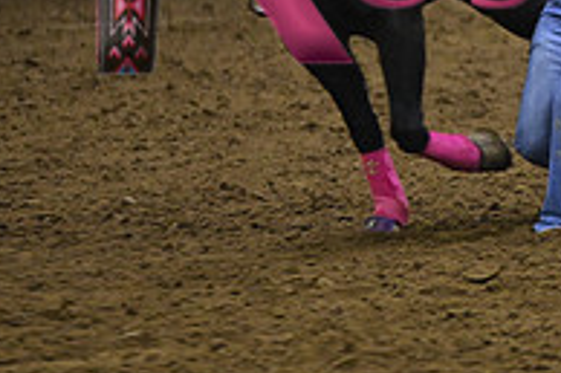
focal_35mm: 599
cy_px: -137
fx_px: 9326
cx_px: 630
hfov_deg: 3.4
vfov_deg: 2.3
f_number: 2.8
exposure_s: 1/400
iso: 6400
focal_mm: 200
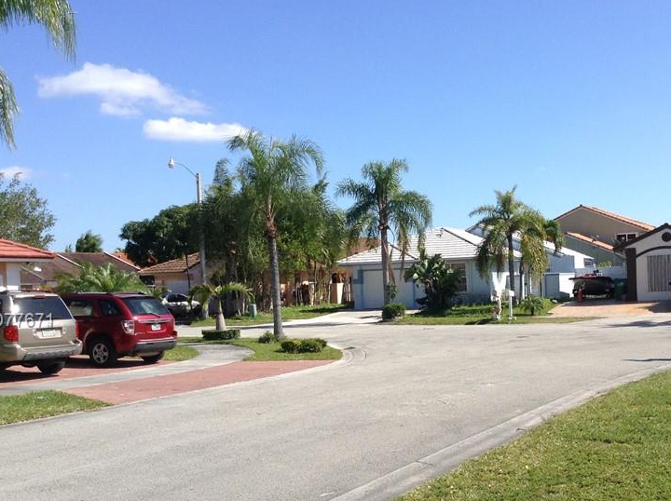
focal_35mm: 47
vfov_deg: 30.6
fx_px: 910
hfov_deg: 40.1
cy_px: 321
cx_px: 436
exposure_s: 1/1034
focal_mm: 3.3
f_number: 2.4
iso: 25
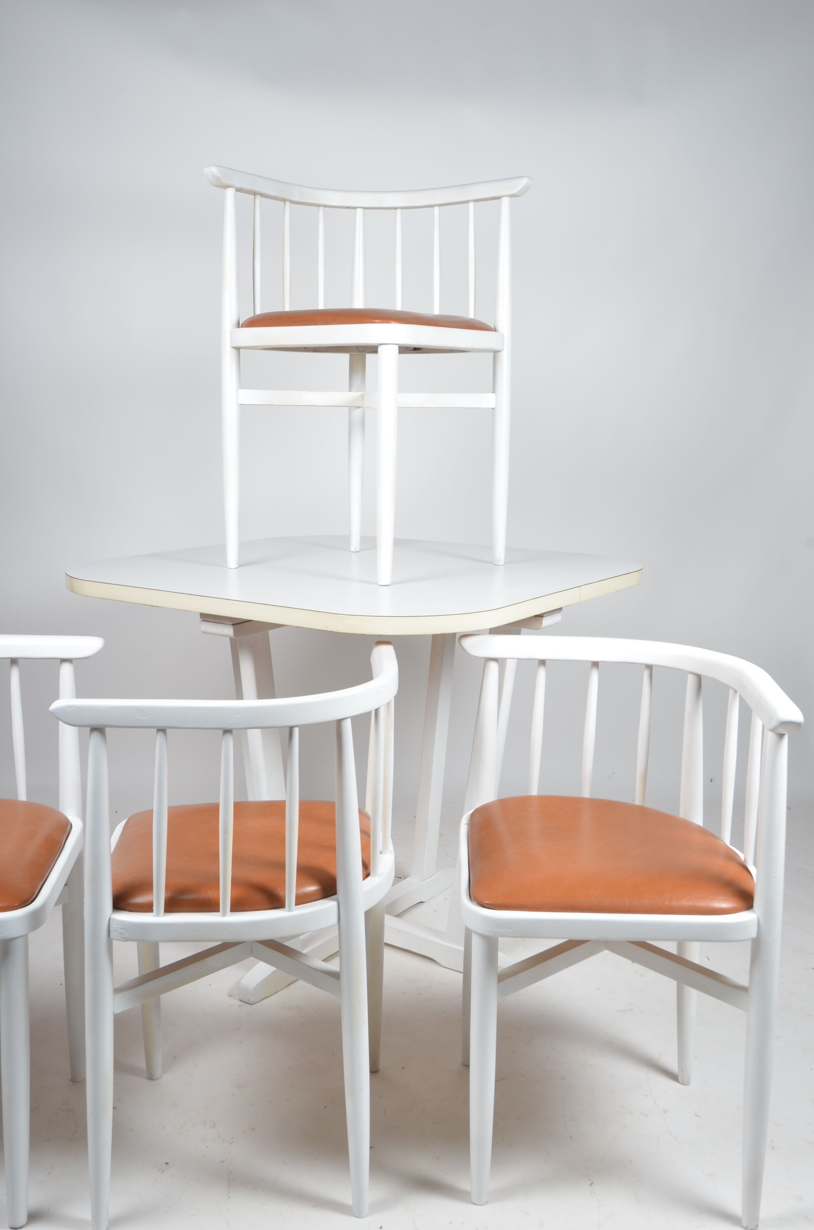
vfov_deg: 53.2
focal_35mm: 36
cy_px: 615
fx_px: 1226
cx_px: 407
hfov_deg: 36.7
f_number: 11
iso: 100
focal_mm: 24
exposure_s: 1/160
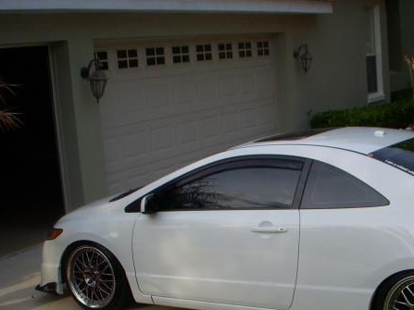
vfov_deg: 21.3
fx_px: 813
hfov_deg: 28.3
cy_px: 250
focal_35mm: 68
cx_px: 293
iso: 100
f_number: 3.3
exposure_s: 1/800
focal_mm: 6.3
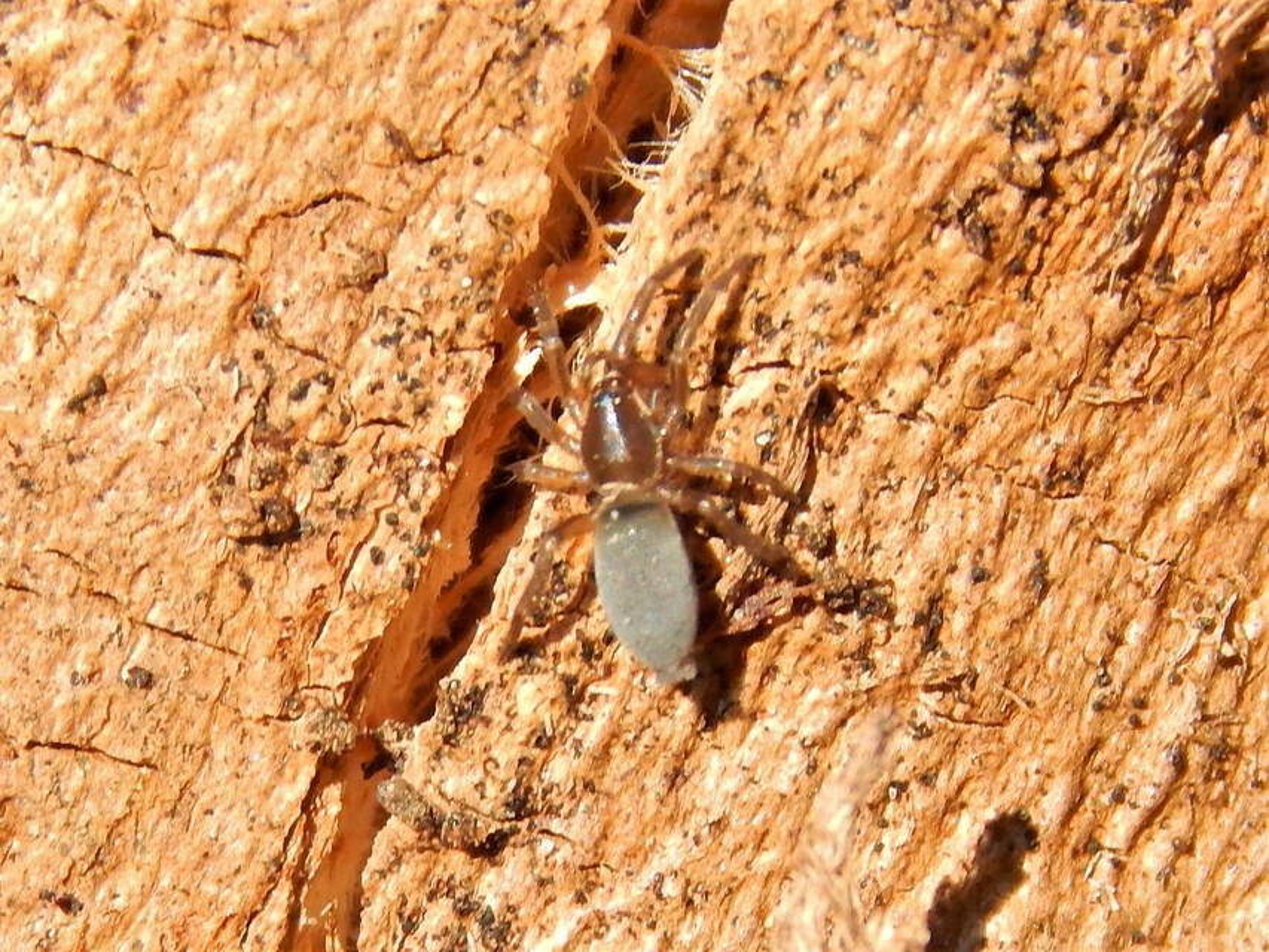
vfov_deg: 9.3
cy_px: 476
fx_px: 5866
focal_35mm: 160
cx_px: 634
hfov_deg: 12.3
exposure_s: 1/400
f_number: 5.1
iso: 125
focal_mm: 28.7
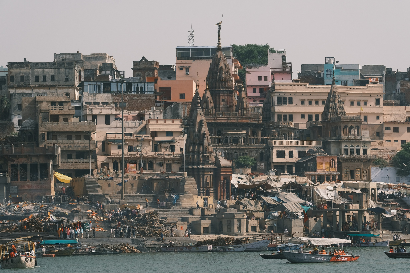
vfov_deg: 9.0
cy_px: 136
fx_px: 1731
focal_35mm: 152
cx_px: 205
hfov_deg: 13.5
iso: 160
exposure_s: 1/250
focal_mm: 101.6
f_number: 11
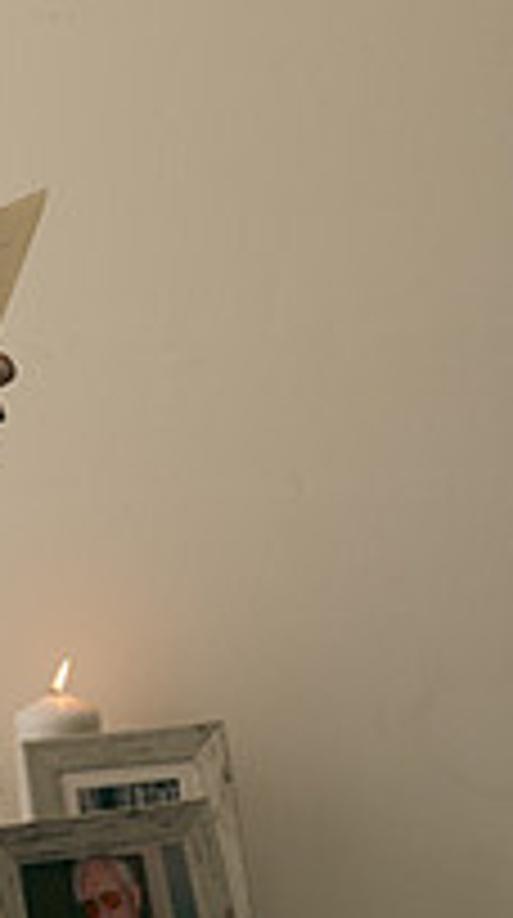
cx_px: -342
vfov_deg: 10.3
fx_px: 5079
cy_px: 295
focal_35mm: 209
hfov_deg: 5.7
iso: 125
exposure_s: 1/160
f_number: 3.5
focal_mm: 70
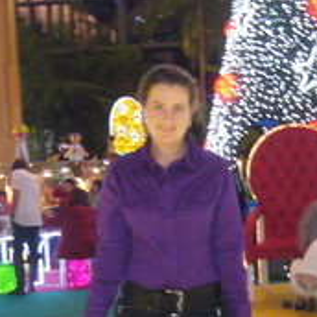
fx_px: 839
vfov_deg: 21.1
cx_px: 252
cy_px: 252
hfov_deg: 21.1
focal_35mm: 81
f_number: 2.8
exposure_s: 1/8
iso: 200
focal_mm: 5.8
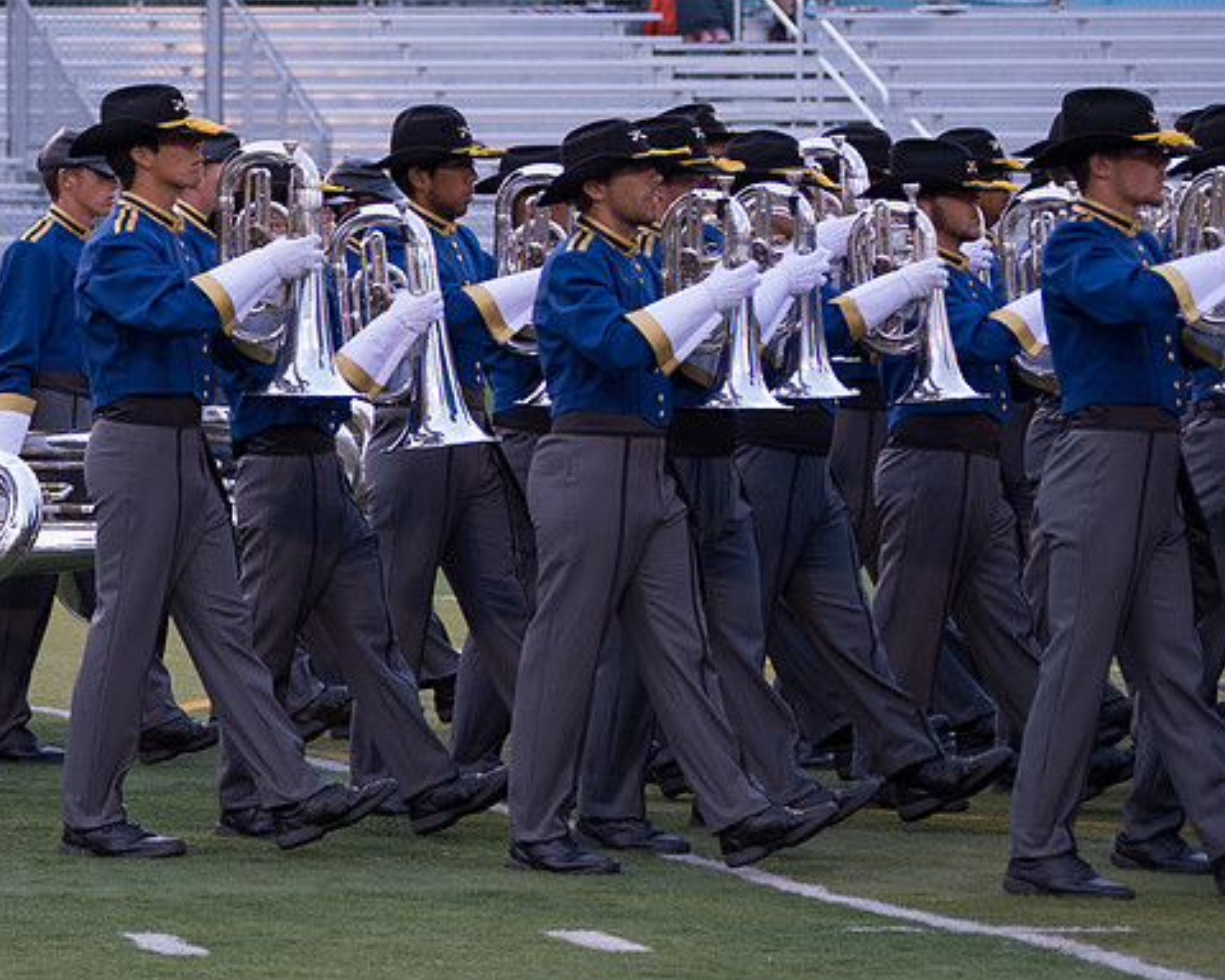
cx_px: -414
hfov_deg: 6.7
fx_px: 10333
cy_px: 456
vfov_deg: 5.4
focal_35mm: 285
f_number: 4.5
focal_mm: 100
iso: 720
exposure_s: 1/160
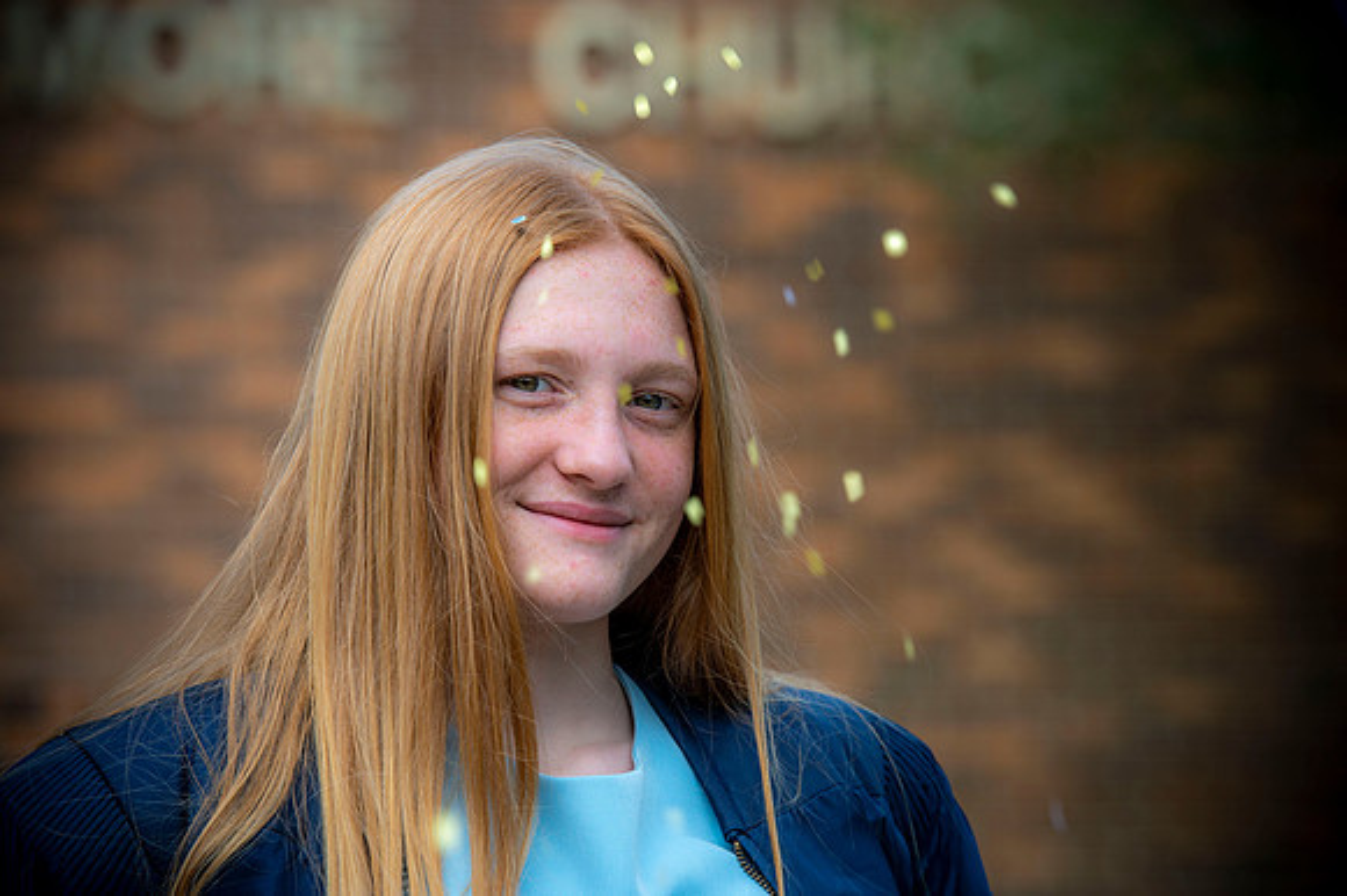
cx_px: 674
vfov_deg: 8.1
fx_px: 6357
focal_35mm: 170
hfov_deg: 12.1
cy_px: 448
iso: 80
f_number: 6.3
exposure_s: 1/250
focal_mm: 170
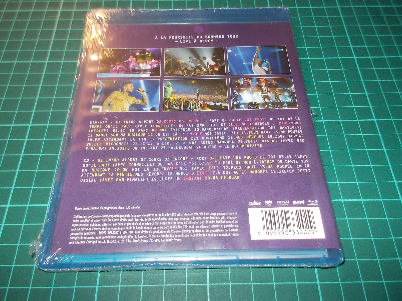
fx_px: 337
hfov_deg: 61.7
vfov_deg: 48.2
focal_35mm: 29
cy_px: 150
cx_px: 201
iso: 200
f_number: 3.3
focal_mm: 4.1
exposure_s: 1/30
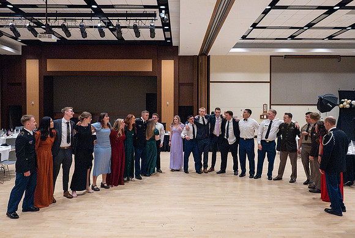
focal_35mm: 28
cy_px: 114
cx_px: 184
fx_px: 278
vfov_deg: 46.4
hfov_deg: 65.1
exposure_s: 1/400
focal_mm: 24
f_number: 3.5
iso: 20000
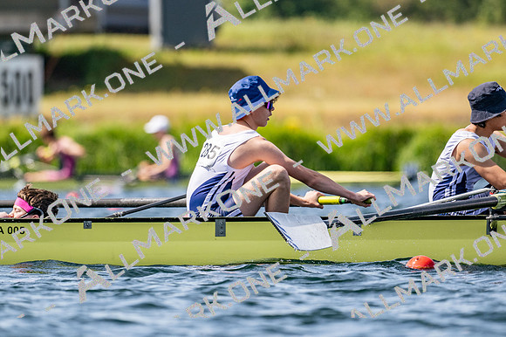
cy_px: 168
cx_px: 253
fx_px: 8428
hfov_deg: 3.4
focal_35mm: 600
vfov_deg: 2.3
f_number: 4.5
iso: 250
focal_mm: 400
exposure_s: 1/2500
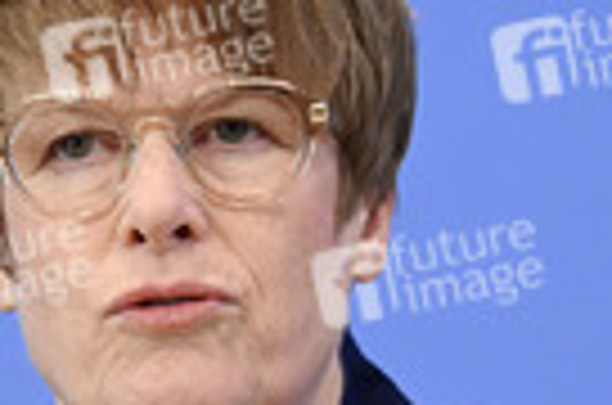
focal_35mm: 366
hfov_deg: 5.6
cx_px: 38
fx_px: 6207
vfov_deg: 3.7
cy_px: 387
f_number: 6.3
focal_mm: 110
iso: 4000
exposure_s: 1/500
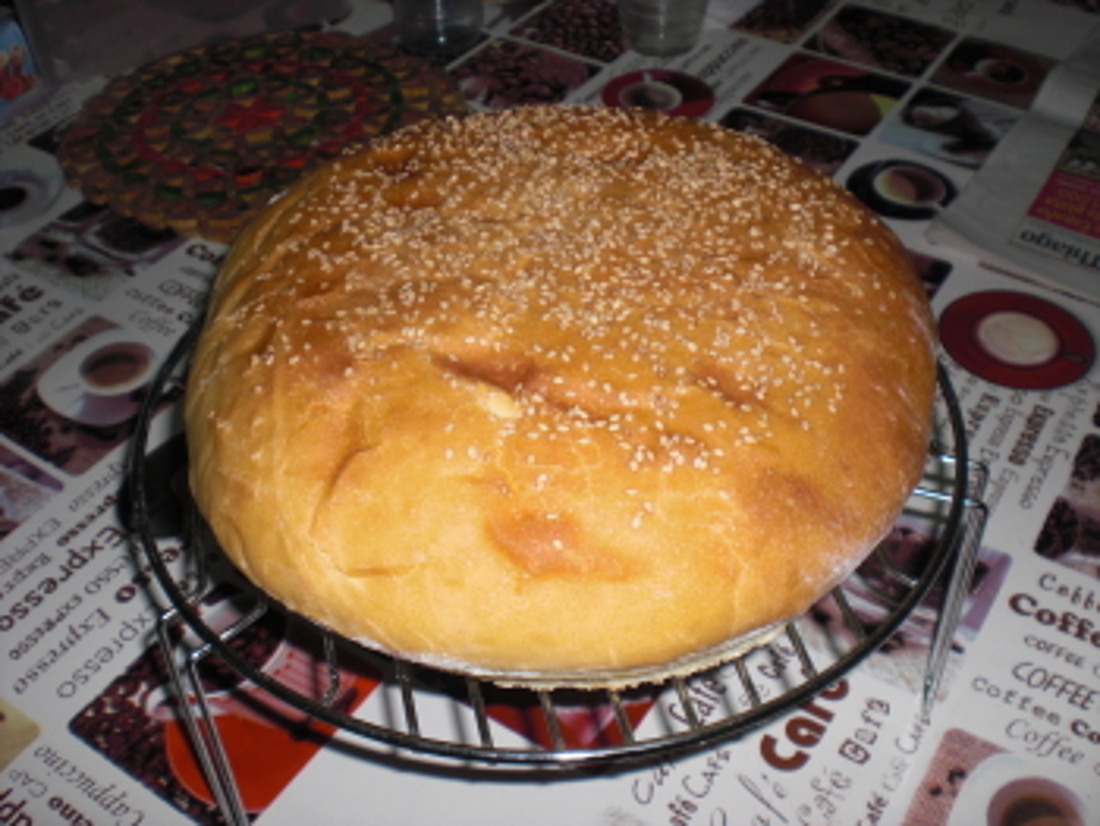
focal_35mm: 38
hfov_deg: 48.9
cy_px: 413
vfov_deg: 37.8
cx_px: 550
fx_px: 1208
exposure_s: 1/60
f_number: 3.1
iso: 100
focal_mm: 6.3
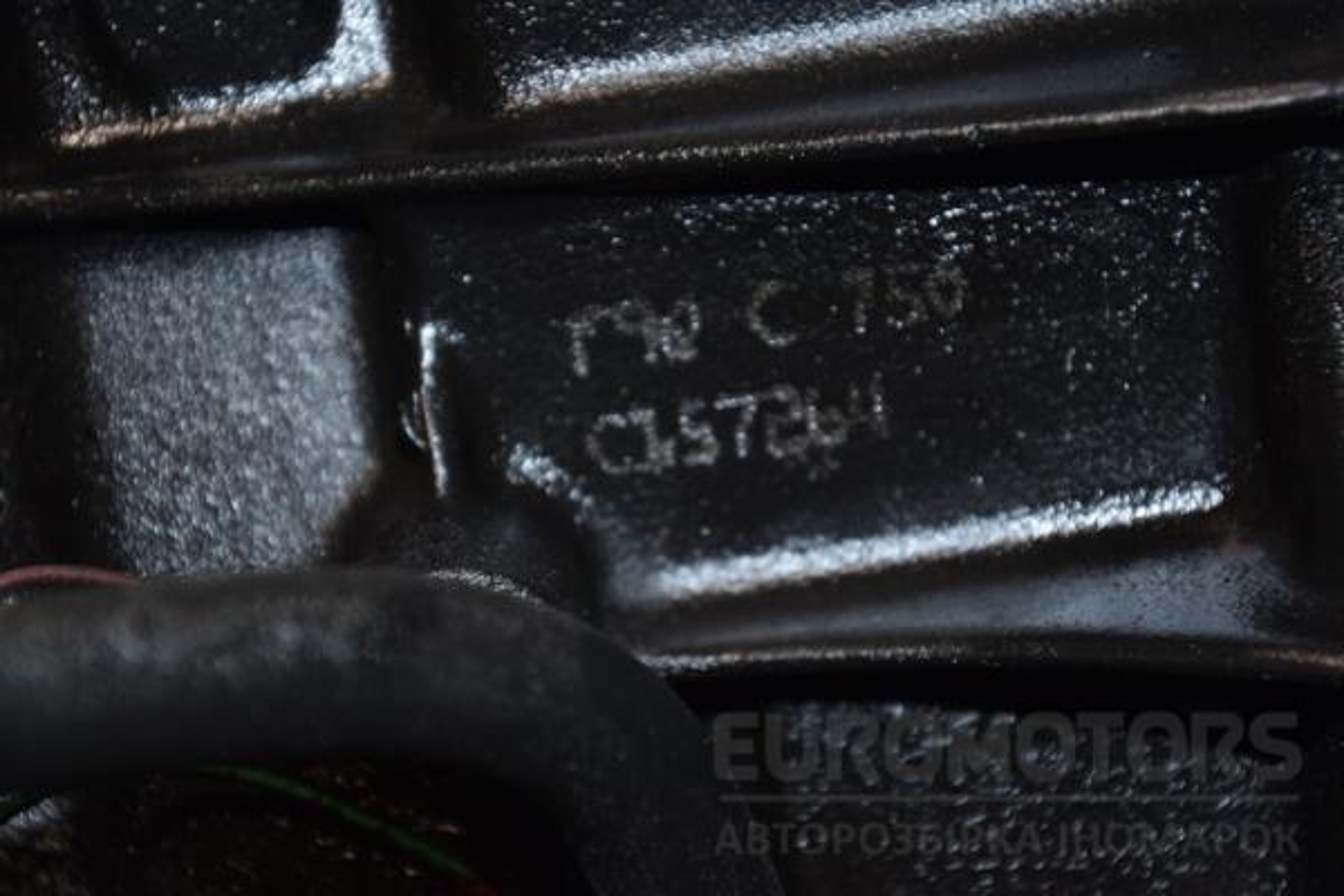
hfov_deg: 14.0
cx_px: 672
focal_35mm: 147
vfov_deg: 9.3
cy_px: 448
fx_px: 5488
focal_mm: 98
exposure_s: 1/60
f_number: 5.6
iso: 800
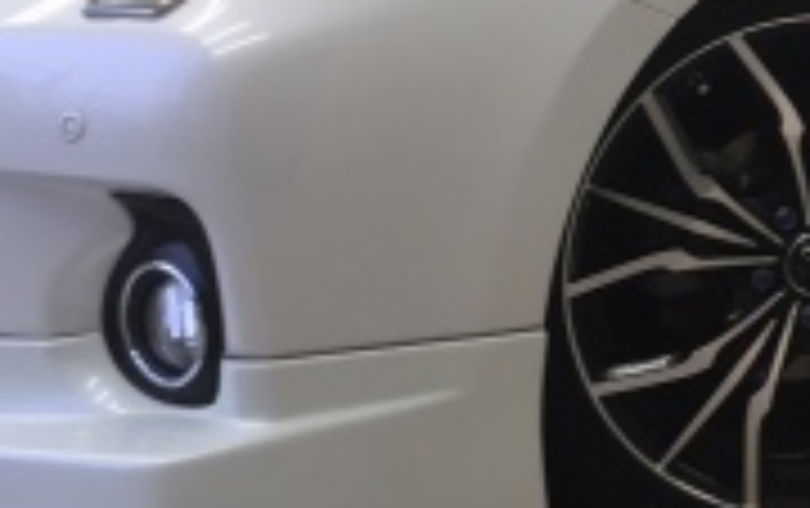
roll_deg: -2.4
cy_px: -130
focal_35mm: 109
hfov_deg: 18.2
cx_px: 936
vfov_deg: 11.8
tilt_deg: -6.2
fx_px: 2409
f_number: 2.2
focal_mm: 4.15
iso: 25
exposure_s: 1/33
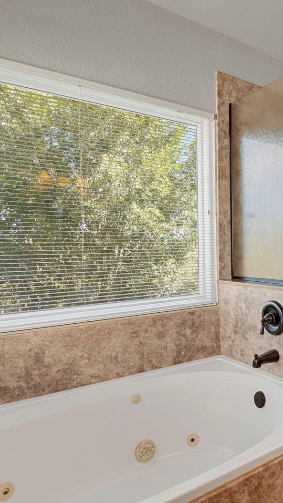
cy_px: 253
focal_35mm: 27
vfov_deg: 69.9
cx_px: 283
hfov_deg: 38.1
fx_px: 360
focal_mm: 17
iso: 250
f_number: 6.3
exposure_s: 1/2.5
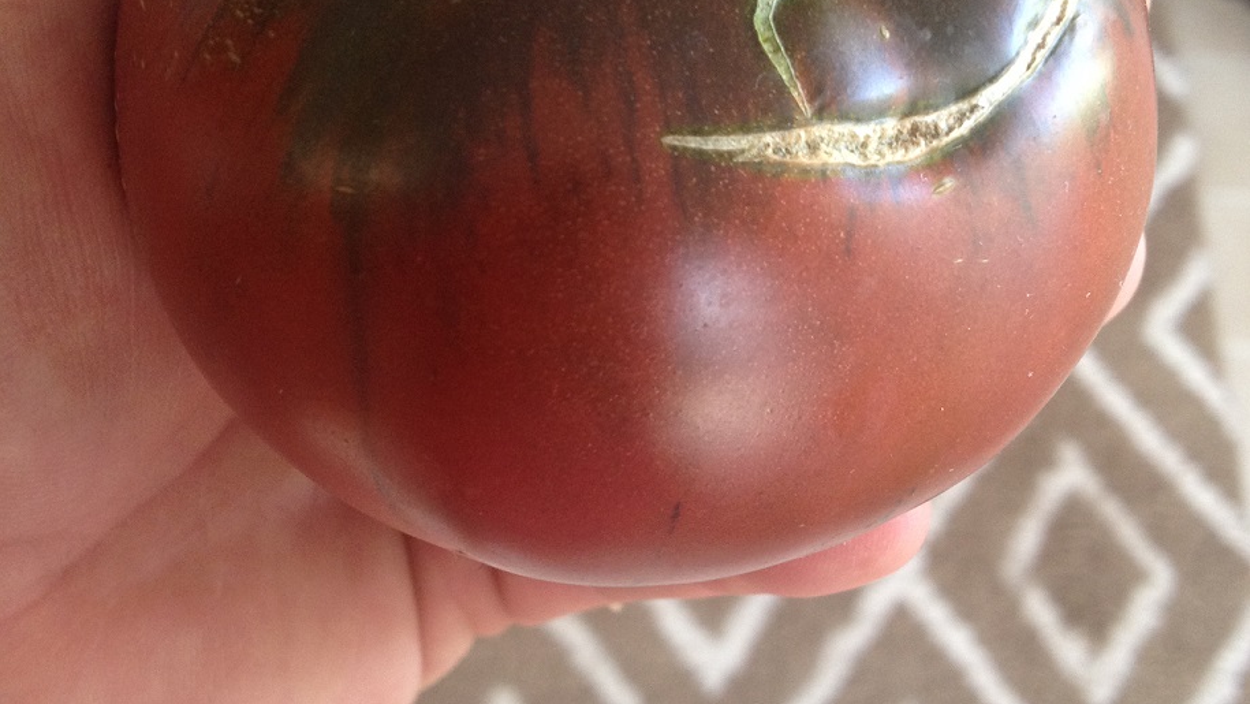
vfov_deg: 23.4
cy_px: 252
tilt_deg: -62.2
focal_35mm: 51
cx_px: 626
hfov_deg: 40.6
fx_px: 1691
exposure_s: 1/20
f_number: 2.4
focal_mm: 4.28
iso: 80
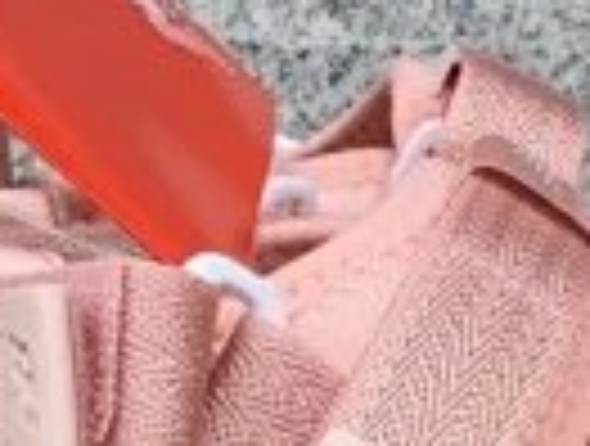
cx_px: 617
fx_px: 2581
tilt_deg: -19.9
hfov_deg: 12.8
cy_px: 937
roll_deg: -1.3
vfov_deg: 9.2
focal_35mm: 151
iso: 25
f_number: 2.4
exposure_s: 1/394
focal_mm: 3.3
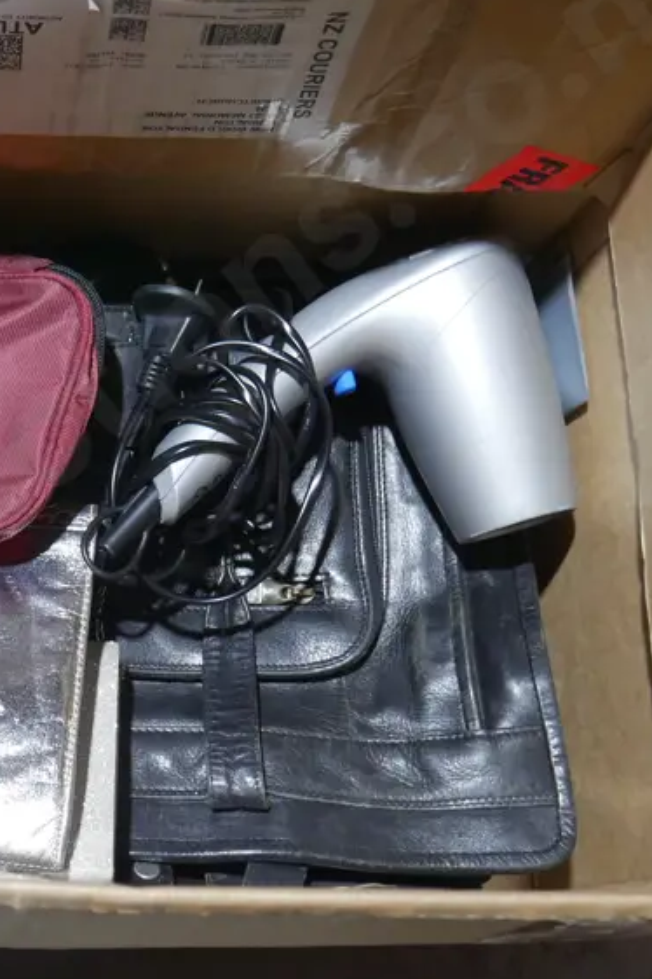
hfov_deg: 22.8
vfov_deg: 35.1
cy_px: 489
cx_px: -10
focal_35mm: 57
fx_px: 1548
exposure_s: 1/60
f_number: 3.6
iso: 400
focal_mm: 15
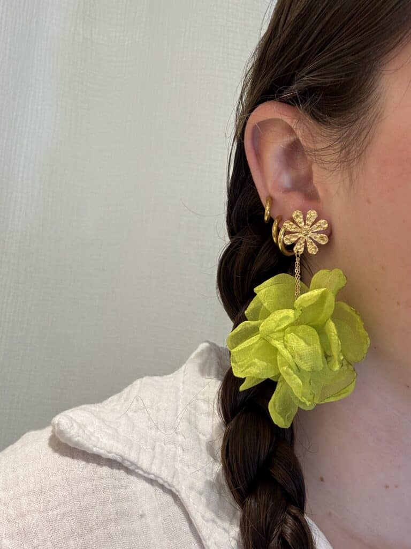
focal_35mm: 30
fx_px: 475
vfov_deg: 60.0
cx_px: 206
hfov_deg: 46.8
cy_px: 274
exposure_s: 1/50
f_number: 1.9
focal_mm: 2.69
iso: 50
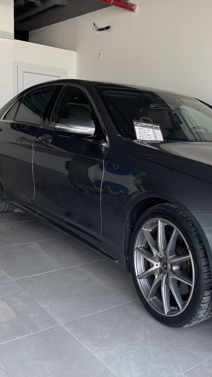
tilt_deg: -10.3
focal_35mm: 38
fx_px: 380
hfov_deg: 29.2
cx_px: 212
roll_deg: -3.9
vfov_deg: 52.8
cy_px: 188
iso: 32
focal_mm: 4.2
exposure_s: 1/291
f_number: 1.6
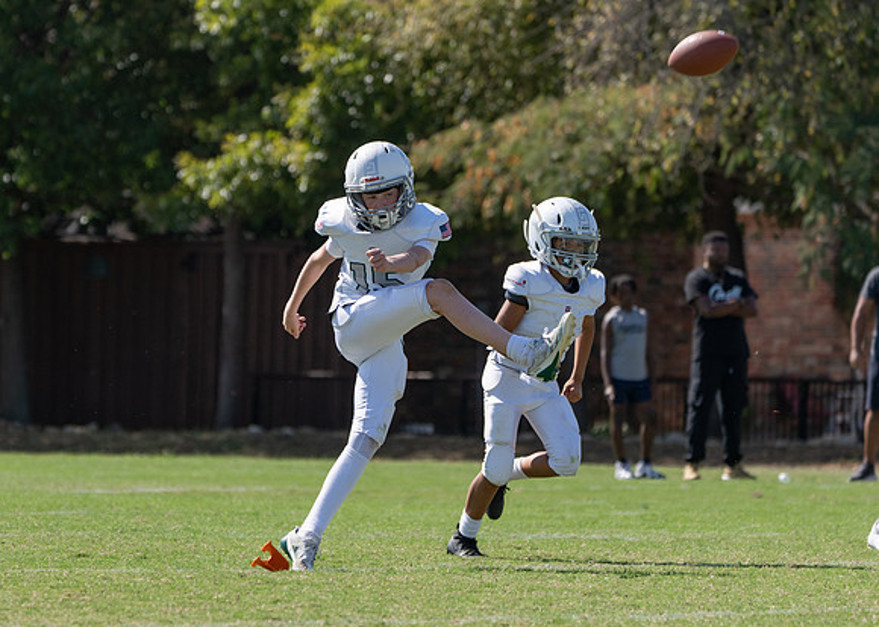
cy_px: 332
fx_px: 9499
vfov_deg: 3.8
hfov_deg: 5.3
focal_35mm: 381
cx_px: 319
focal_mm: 238
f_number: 5.6
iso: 160
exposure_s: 1/1000
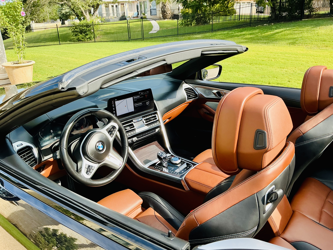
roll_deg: +2.1
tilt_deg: -21.1
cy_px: 125
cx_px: 166
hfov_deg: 63.4
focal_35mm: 28
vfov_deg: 49.7
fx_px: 269
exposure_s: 1/280
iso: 25
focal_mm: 3
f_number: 1.8
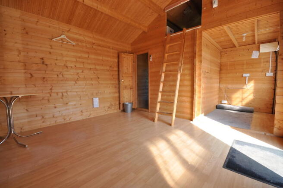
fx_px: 118
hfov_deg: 100.4
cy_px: 94
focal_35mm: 15
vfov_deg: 77.2
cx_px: 142
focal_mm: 10
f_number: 9
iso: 400
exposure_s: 1/60
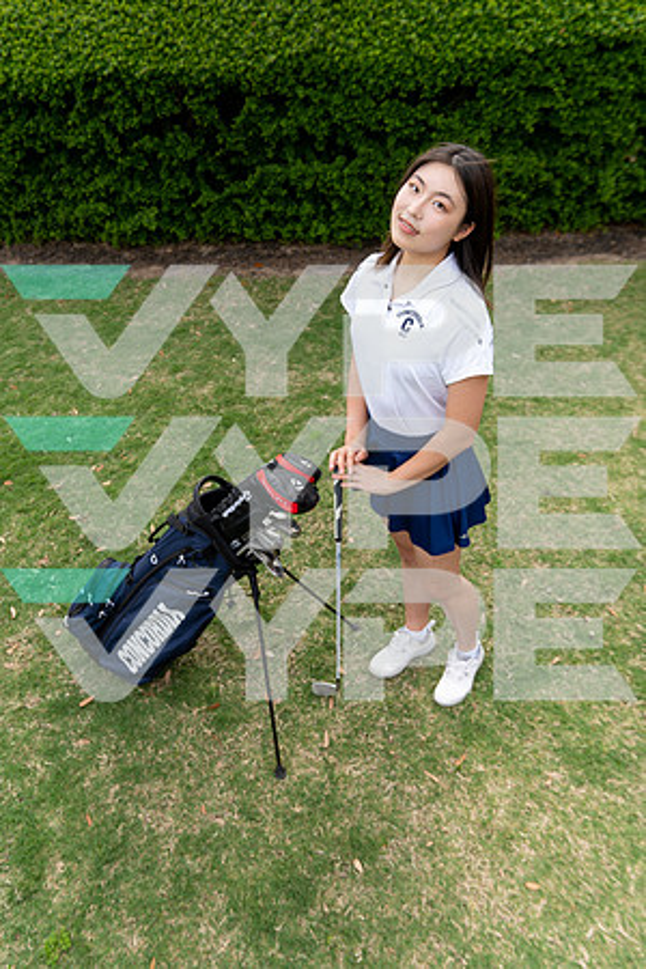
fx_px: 754
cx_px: 323
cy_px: 484
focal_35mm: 28
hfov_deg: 46.4
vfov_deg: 65.5
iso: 100
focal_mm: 28
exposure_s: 1/250
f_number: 4
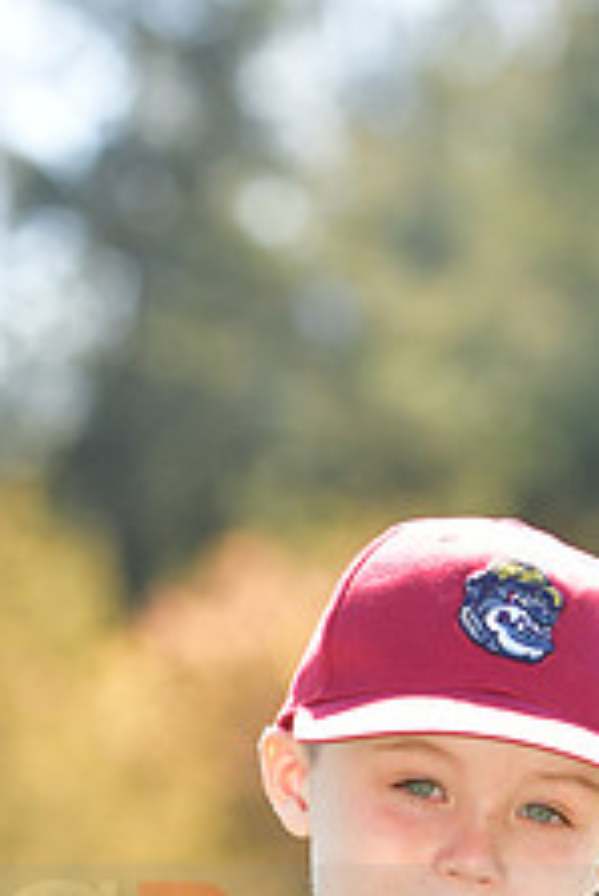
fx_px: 11662
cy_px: 920
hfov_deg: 2.9
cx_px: 561
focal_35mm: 468
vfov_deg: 4.4
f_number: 4.5
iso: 400
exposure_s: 1/1000
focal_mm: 120
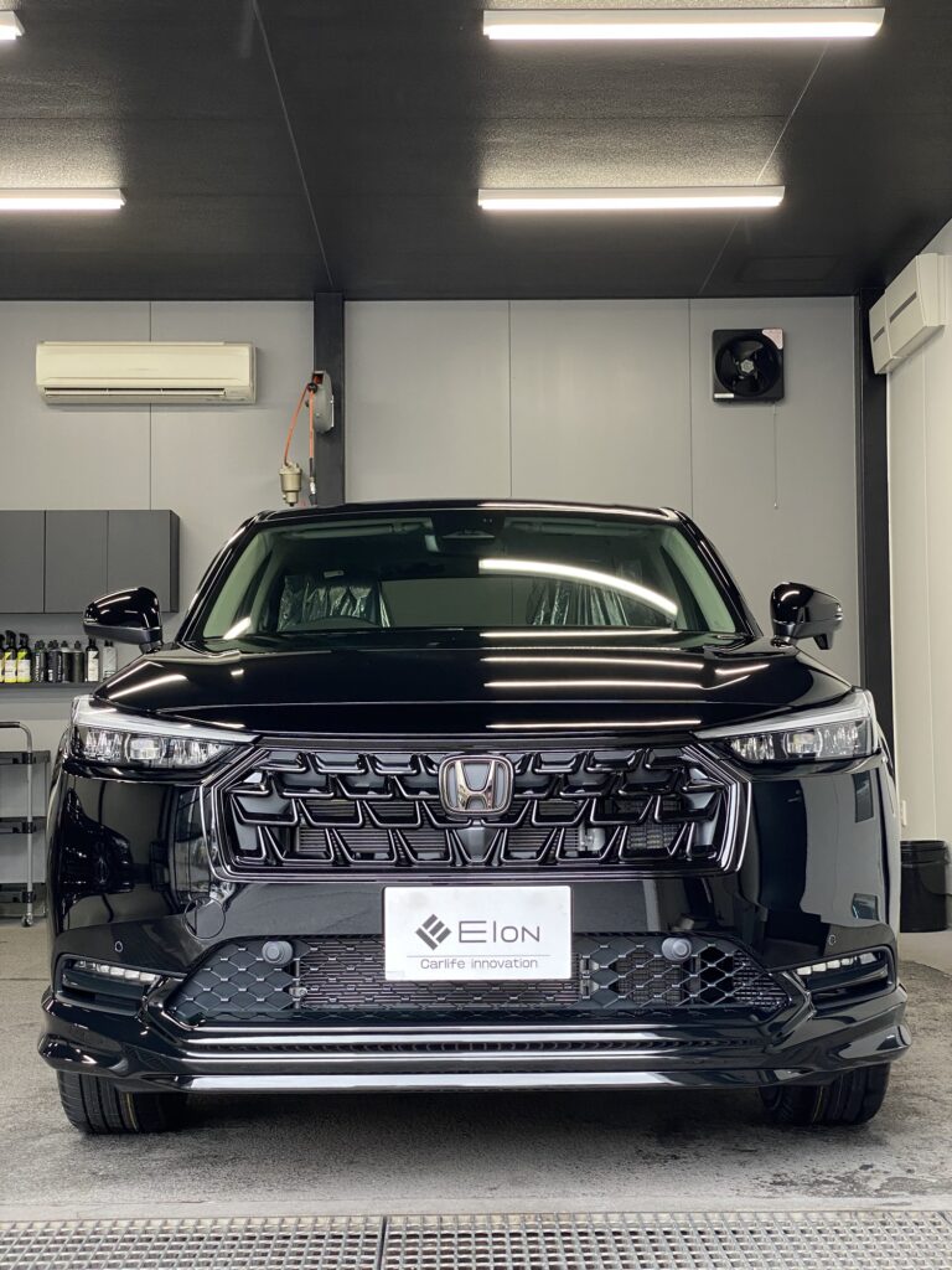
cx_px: 476
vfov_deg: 36.8
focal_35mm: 52
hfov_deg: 28.0
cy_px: 635
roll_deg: -0.2
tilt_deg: +3.6
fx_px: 1907
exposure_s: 1/120
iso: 64
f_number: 2
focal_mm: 6
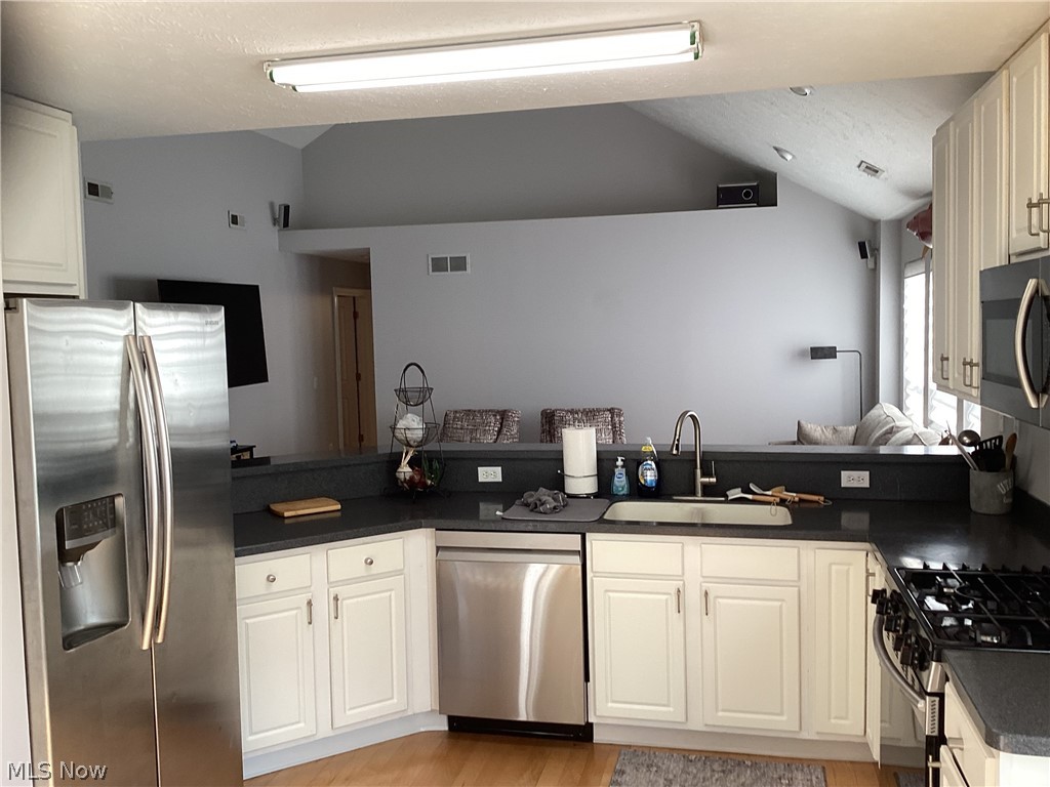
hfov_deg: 58.4
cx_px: 525
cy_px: 394
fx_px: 940
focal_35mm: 31
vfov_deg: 45.4
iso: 64
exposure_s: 1/60
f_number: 2.4
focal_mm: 3.3
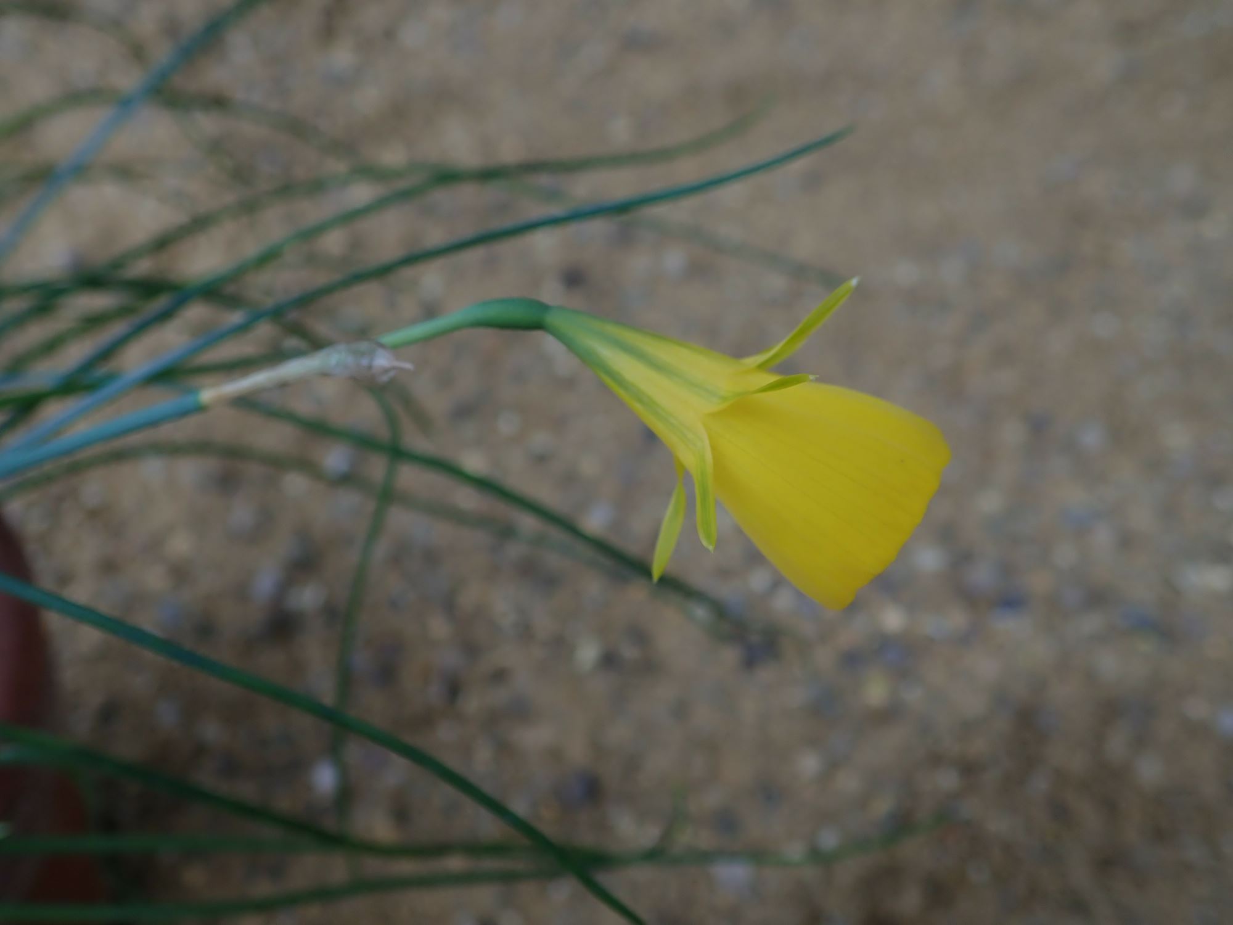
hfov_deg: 60.0
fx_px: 1069
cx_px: 616
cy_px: 462
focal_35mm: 30
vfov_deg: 46.8
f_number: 2.3
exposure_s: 1/125
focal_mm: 5.5
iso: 100
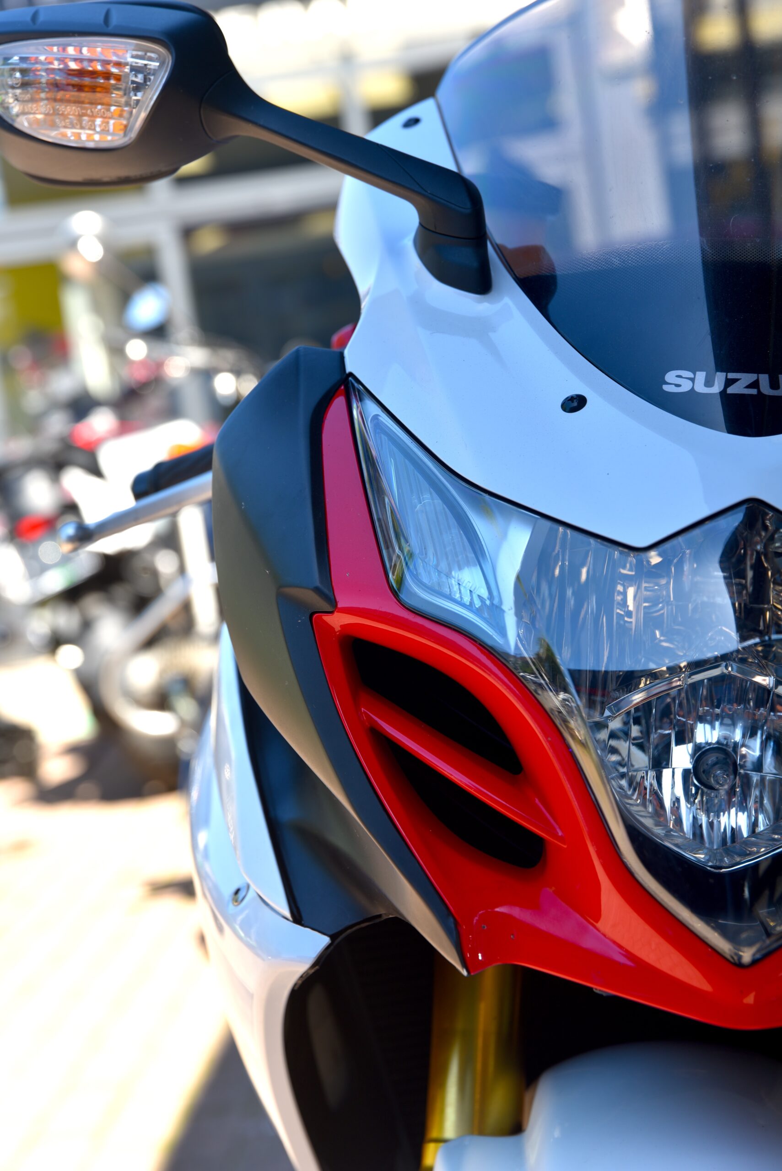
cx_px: 391
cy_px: 586
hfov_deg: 19.5
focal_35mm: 70
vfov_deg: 28.8
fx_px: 2278
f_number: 5
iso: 100
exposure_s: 1/100
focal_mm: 70
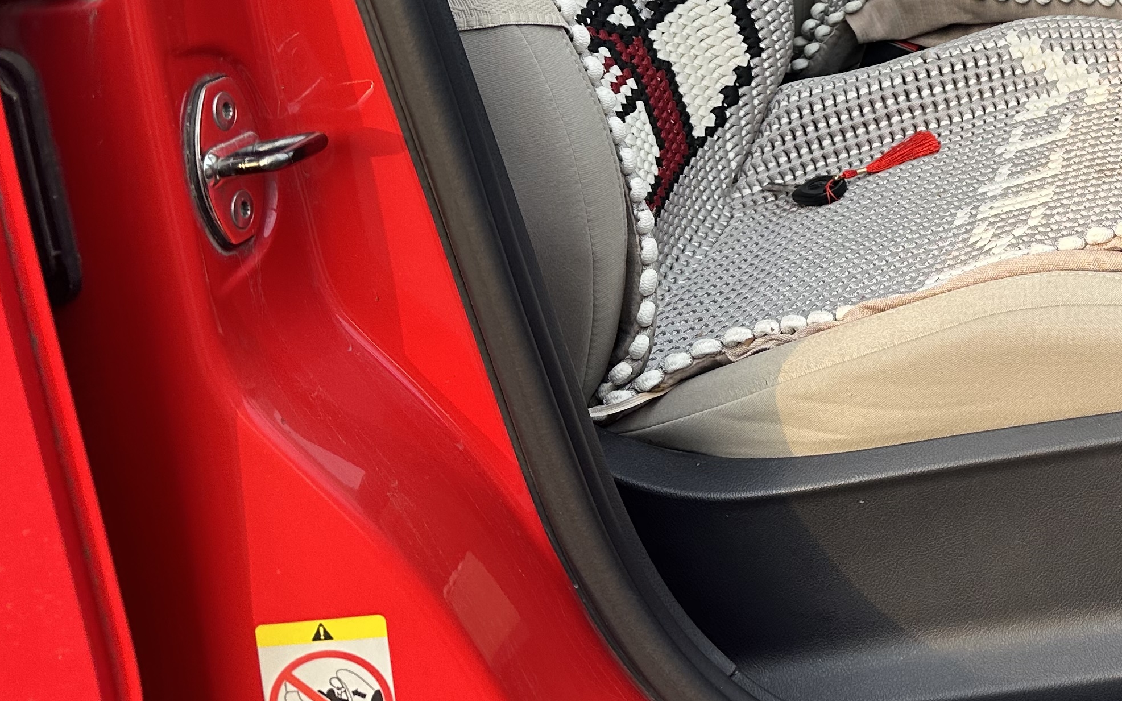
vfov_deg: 23.0
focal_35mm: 52
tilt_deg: -9.5
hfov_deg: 35.5
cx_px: 1102
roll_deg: +3.6
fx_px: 1590
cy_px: -123
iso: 80
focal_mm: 6.86
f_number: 1.78
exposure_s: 1/364
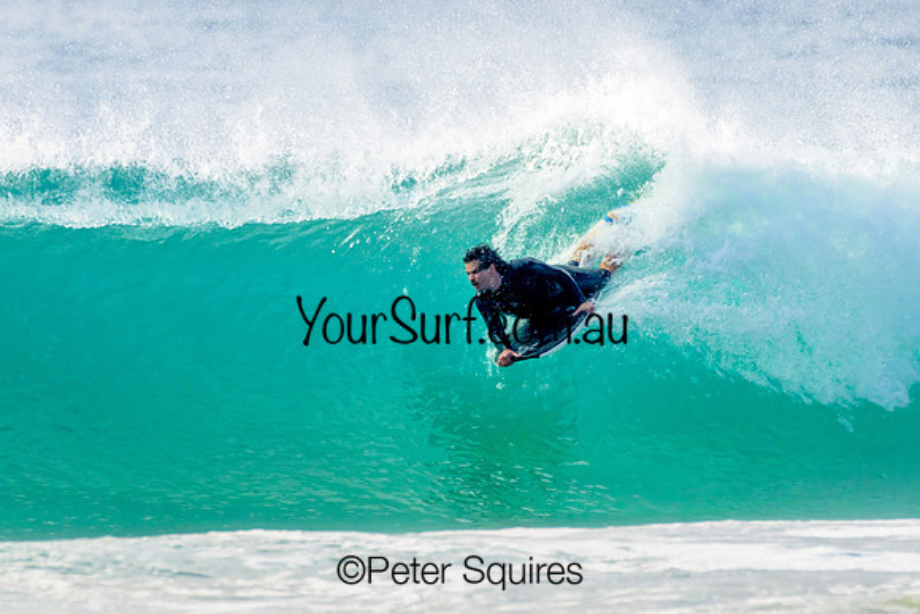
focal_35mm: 1000
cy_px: 307
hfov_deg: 2.1
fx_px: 25560
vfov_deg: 1.4
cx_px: 460
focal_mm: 1000
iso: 1600
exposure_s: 1/2000
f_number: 11
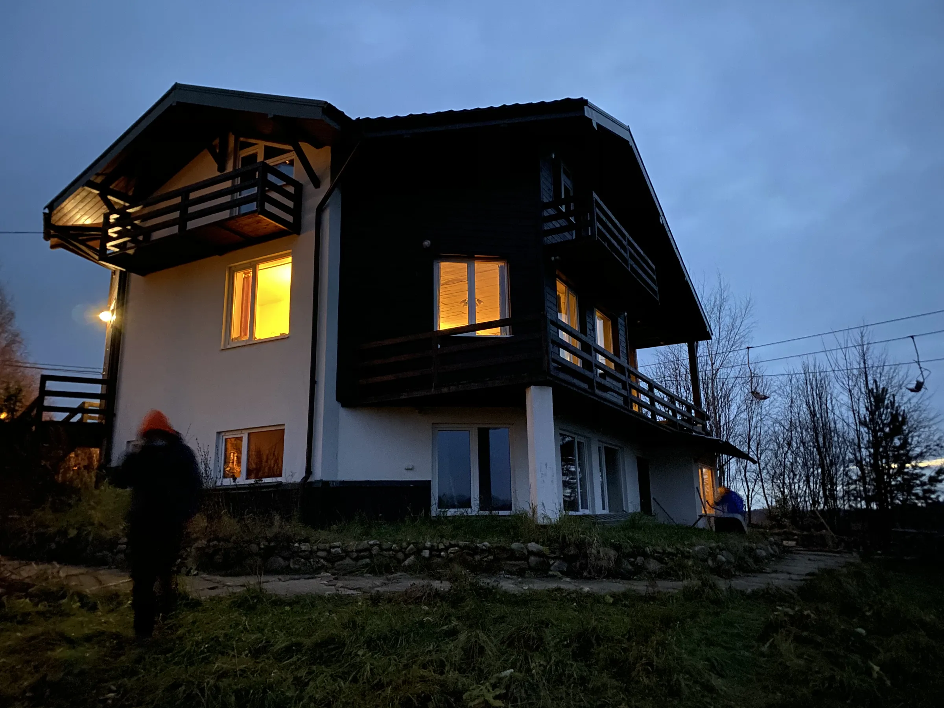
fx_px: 709
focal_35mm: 26
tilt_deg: +13.9
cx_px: 472
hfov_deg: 67.3
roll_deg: +1.0
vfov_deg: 53.1
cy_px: 354
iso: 800
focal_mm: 4.25
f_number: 1.8
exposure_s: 1/4
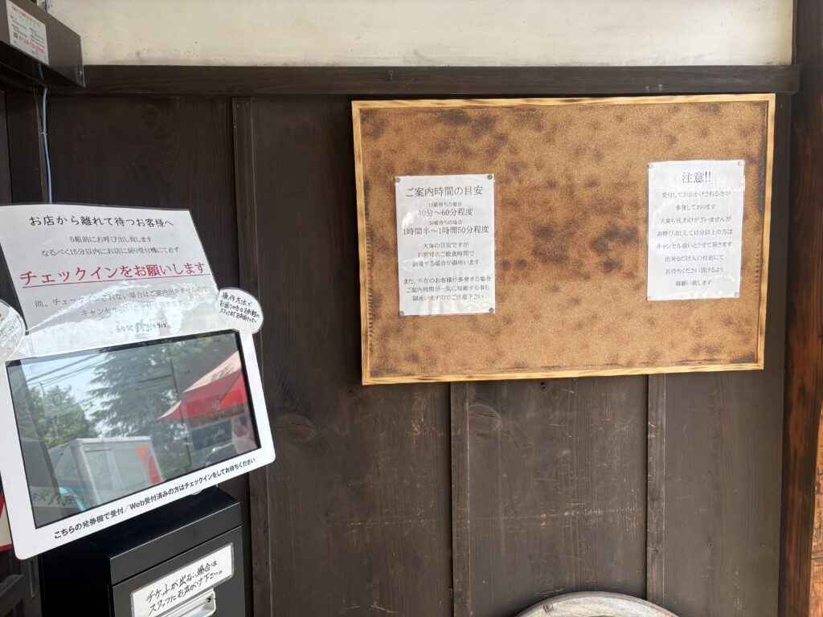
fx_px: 618
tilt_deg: -4.5
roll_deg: +1.6
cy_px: 308
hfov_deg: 67.3
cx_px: 412
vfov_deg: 53.1
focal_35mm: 26
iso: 40
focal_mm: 5.96
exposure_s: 1/248
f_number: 1.6
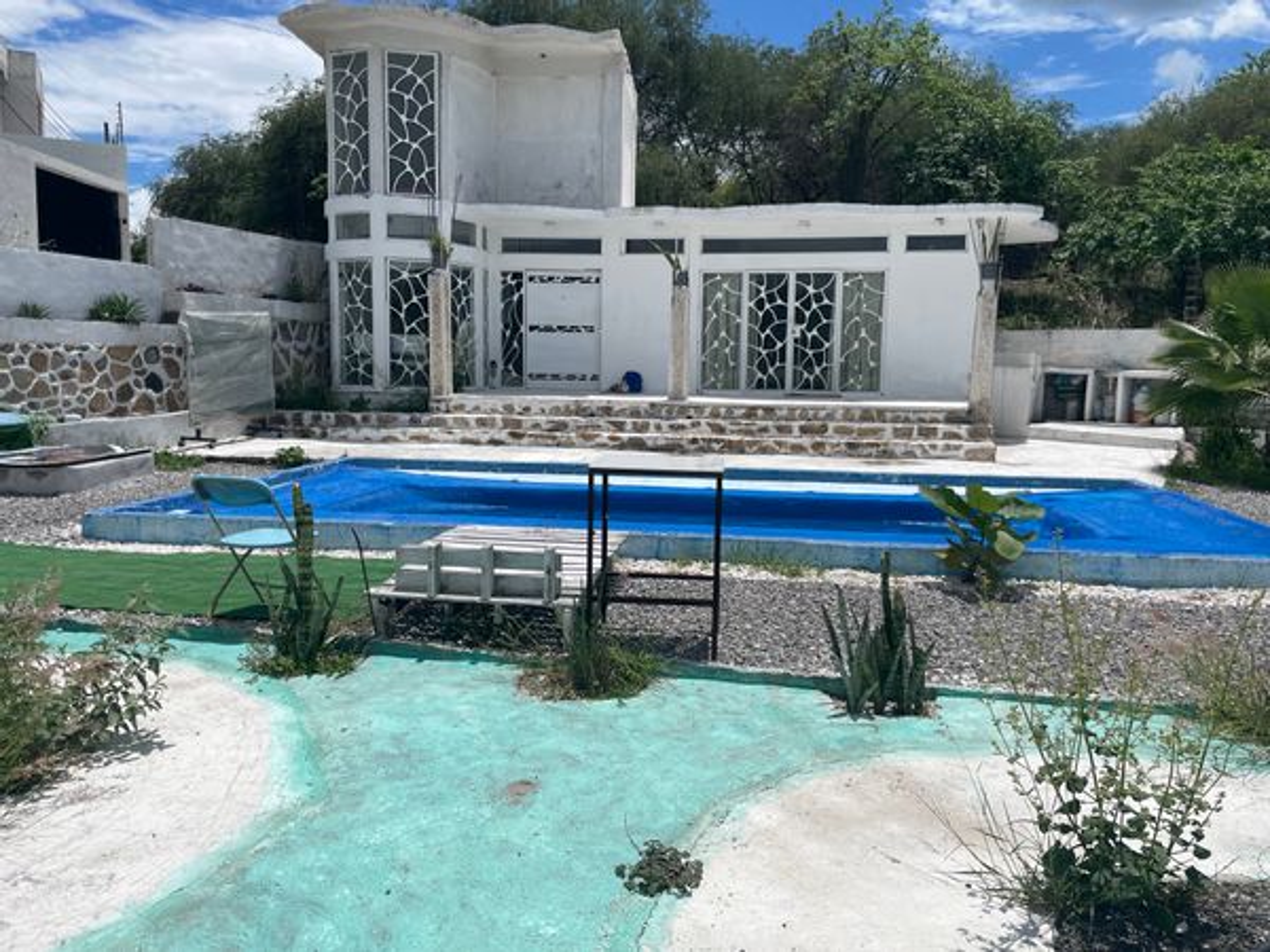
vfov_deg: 53.1
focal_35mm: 26
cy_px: 476
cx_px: 635
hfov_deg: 67.3
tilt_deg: -7.2
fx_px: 954
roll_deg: -0.5
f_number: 1.6
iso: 32
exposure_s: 1/9091
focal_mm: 4.2
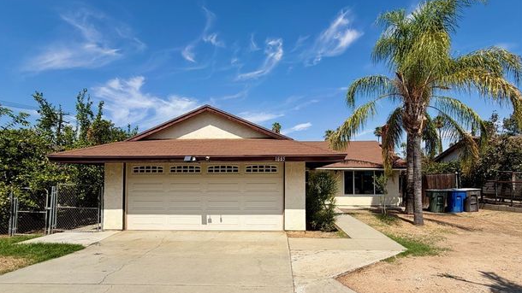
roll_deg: +1.2
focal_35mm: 16
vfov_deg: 67.0
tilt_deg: +1.7
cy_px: 155
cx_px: 252
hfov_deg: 99.3
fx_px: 221
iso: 20
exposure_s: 1/1235
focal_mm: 2.22
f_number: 2.2
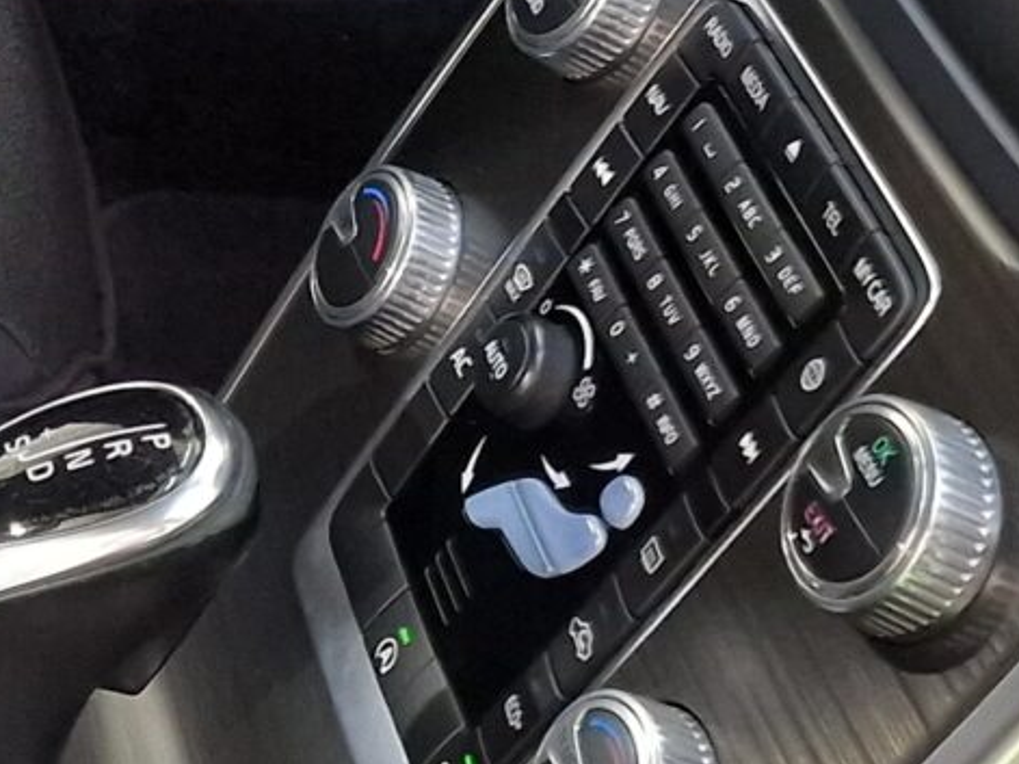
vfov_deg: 11.1
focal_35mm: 125
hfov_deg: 14.1
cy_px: -612
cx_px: -788
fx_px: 3679
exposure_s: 1/33
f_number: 1.8
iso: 400
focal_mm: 6.4
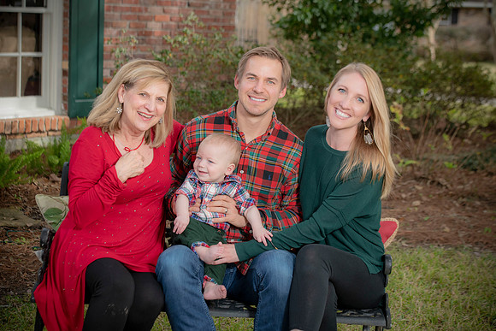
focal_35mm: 82
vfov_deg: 16.7
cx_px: 248
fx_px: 1130
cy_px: 166
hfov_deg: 24.8
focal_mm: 82
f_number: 5.6
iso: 320
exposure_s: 1/200
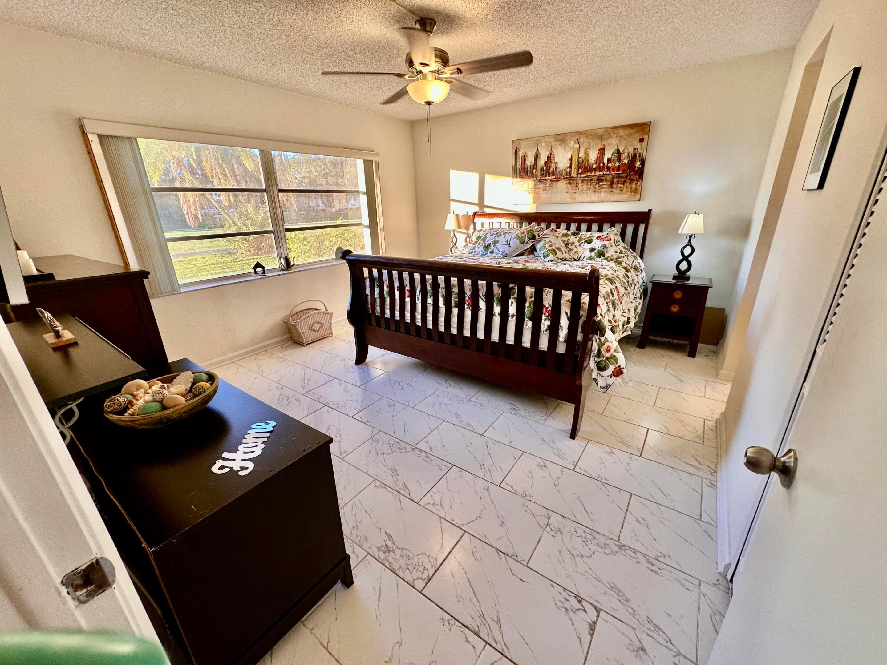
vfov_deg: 85.7
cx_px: 444
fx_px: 359
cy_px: 332
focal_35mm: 14
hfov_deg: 102.1
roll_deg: +1.5
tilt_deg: -19.3
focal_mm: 2.22
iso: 125
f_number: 2.2
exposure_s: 1/120
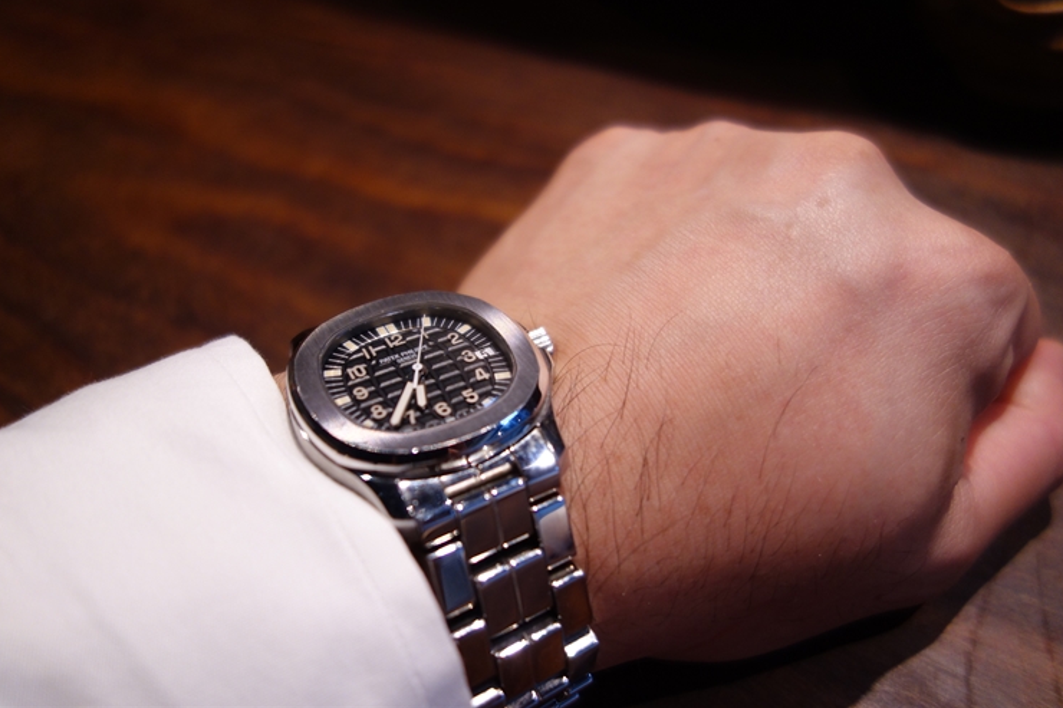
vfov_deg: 44.9
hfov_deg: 63.7
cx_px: 529
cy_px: 343
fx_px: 856
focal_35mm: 29
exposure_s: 1/30
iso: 250
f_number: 1.8
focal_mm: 10.4
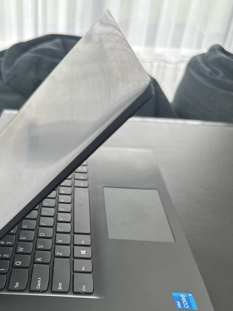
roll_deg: -2.9
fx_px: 332
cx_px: 75
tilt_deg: -38.1
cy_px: 231
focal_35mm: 37
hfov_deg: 38.2
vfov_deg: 48.3
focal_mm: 6.86
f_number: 1.78
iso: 250
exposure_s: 1/110
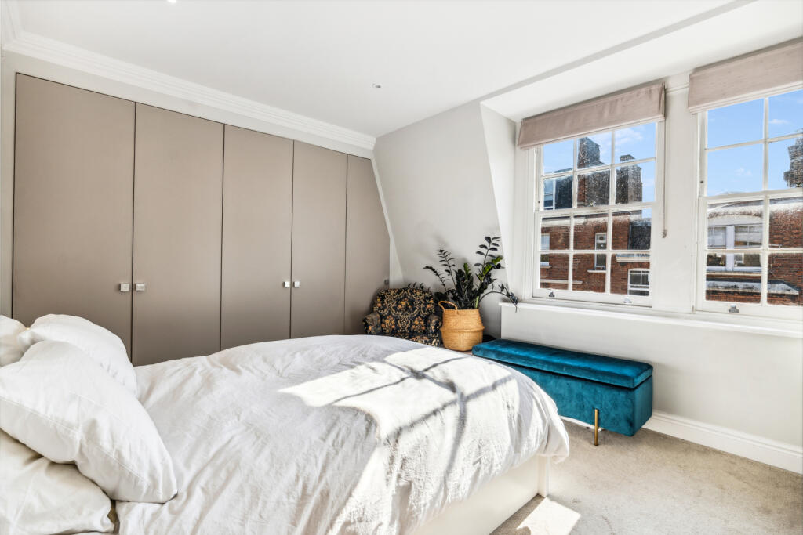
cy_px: 268
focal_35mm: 16
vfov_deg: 73.8
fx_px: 357
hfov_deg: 96.7
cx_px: 402
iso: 400
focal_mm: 16
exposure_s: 1/250
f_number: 11
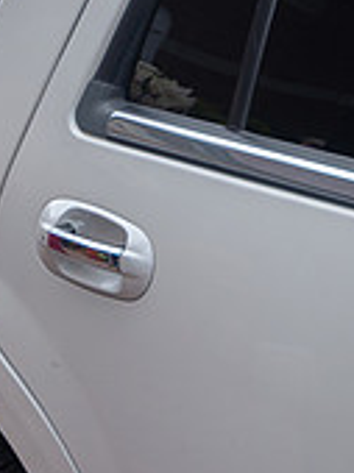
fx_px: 1572
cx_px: 164
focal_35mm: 115
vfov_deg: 17.0
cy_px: 100
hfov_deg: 12.8
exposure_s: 1/2000
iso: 400
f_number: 4
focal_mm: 35
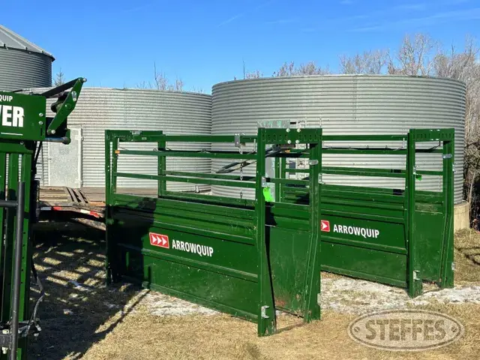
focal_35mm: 48
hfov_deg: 39.7
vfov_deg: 30.3
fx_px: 666
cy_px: 180
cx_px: 240
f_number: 1.78
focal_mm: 6.86
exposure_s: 1/3731
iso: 64
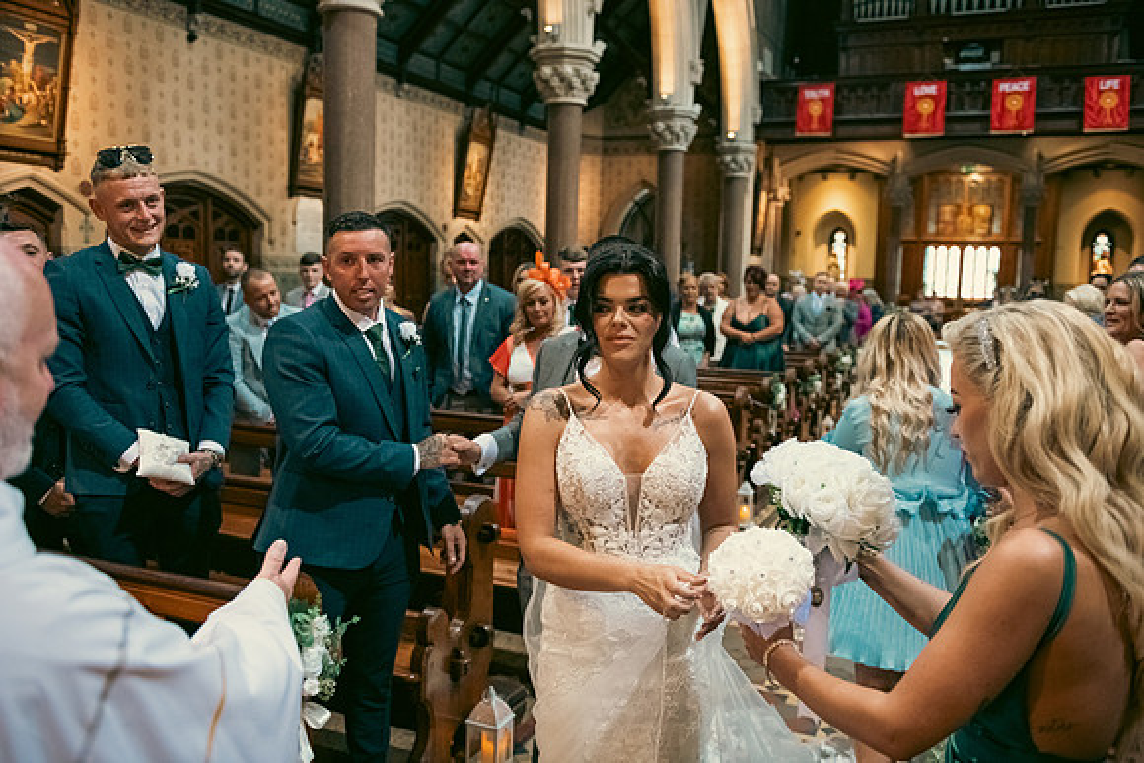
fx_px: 985
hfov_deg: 60.3
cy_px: 382
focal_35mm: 31
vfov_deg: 42.3
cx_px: 572
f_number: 3.5
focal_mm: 31
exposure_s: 1/160
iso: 1600
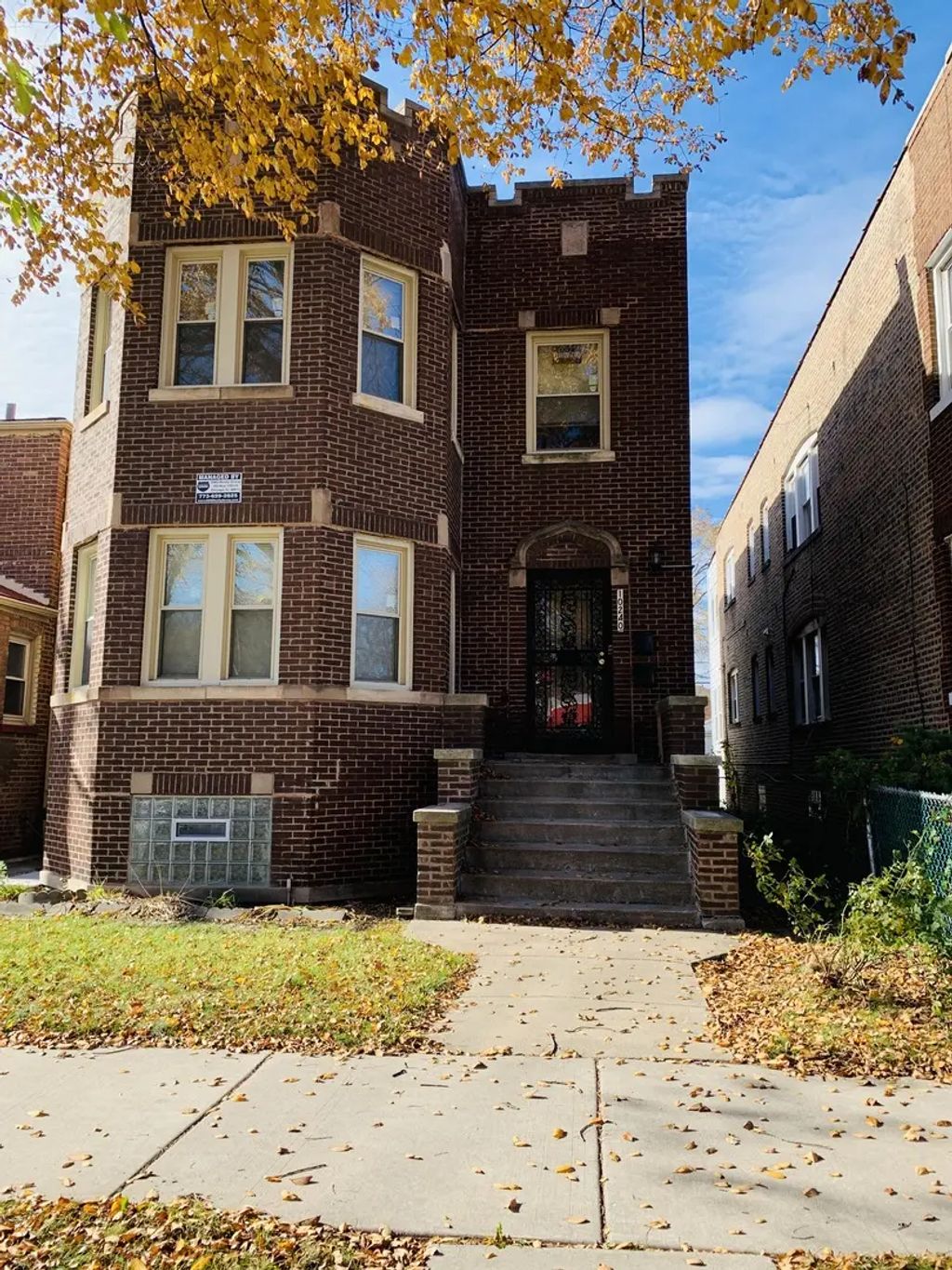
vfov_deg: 67.3
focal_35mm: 26
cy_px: 635
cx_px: 476
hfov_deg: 53.1
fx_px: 953
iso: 25
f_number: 1.8
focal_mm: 4.25
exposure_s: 1/737
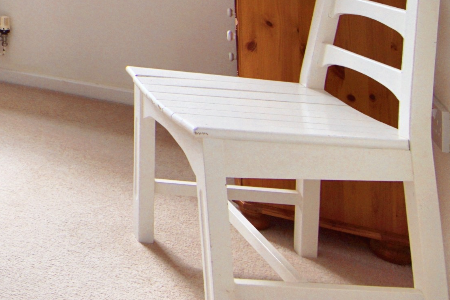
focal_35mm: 45
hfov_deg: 31.5
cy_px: -110
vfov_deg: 24.9
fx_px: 567
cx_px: -157
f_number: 11
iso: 100
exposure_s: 1/15
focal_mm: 11
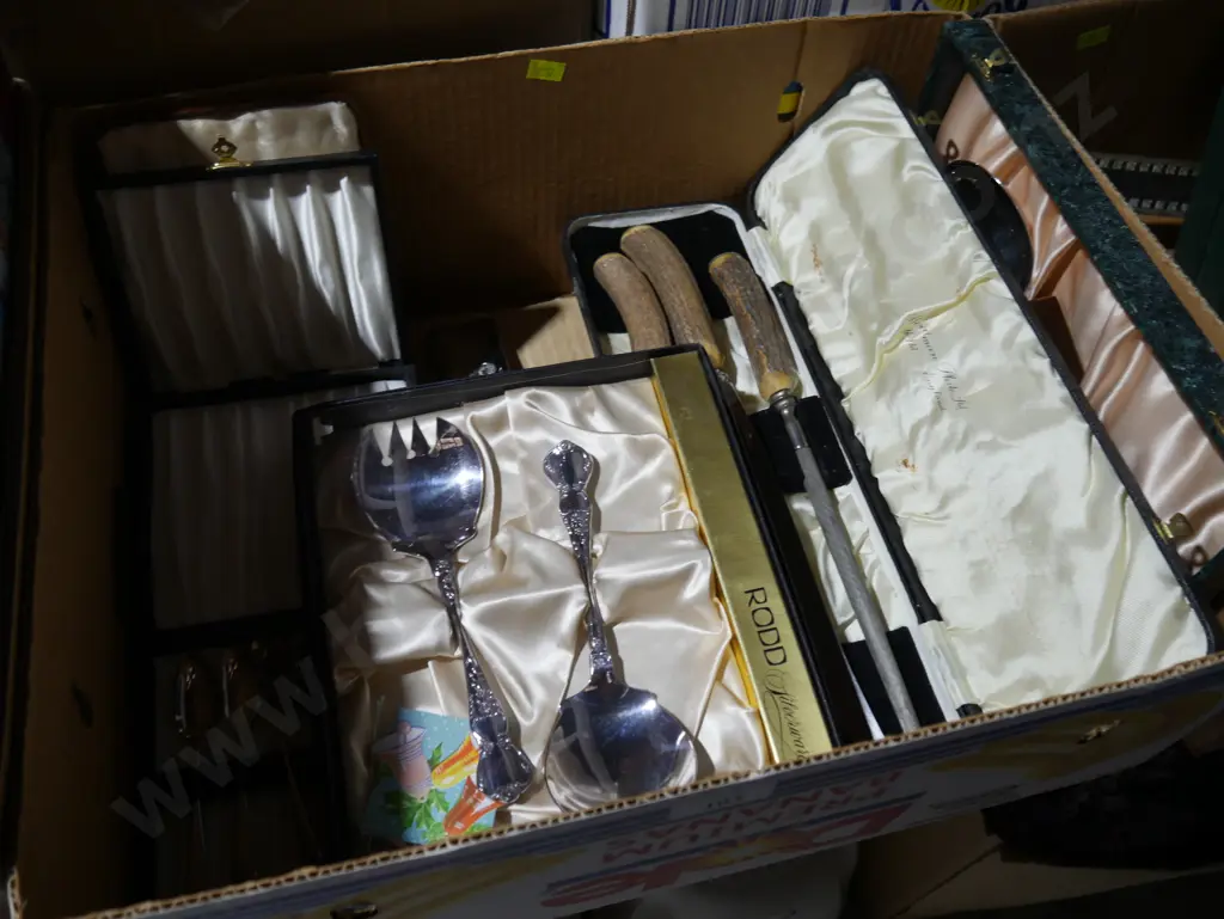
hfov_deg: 59.9
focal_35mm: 30
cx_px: 612
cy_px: 460
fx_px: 1061
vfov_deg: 46.8
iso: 250
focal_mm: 15
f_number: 3.6
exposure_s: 1/60
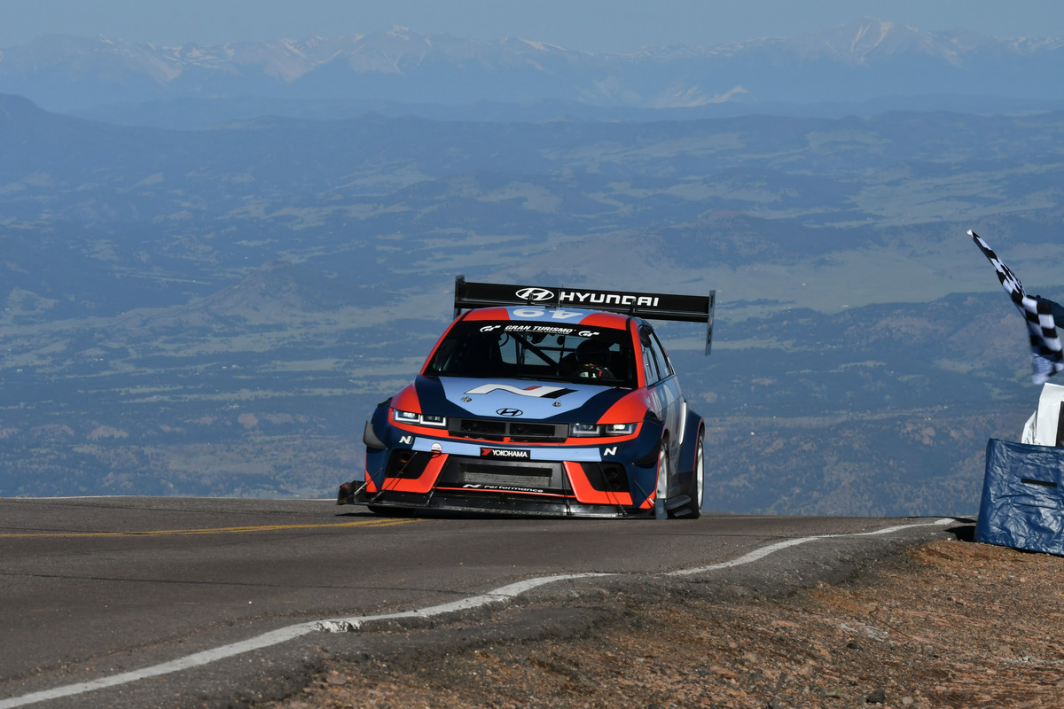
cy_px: 354
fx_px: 5985
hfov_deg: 10.2
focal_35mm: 202
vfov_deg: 6.8
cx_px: 532
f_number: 14
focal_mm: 135
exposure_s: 1/500
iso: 400
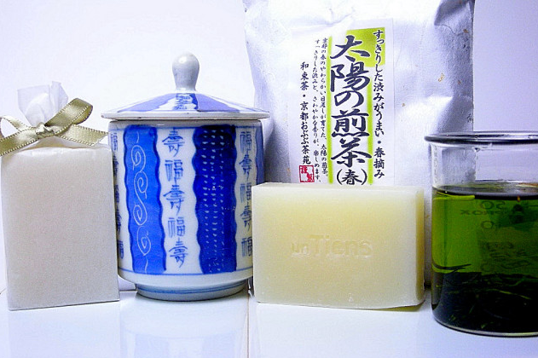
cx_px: 270
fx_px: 851
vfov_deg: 23.7
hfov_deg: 35.1
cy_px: 157
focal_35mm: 57
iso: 262
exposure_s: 1/60
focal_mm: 8.8
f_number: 3.3
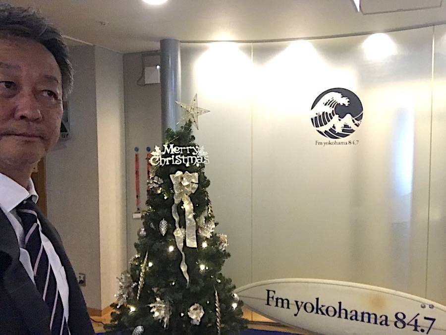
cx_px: 223
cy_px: 168
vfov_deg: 44.2
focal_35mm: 32
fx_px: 413
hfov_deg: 56.8
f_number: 2.2
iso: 250
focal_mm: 2.87
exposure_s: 1/25
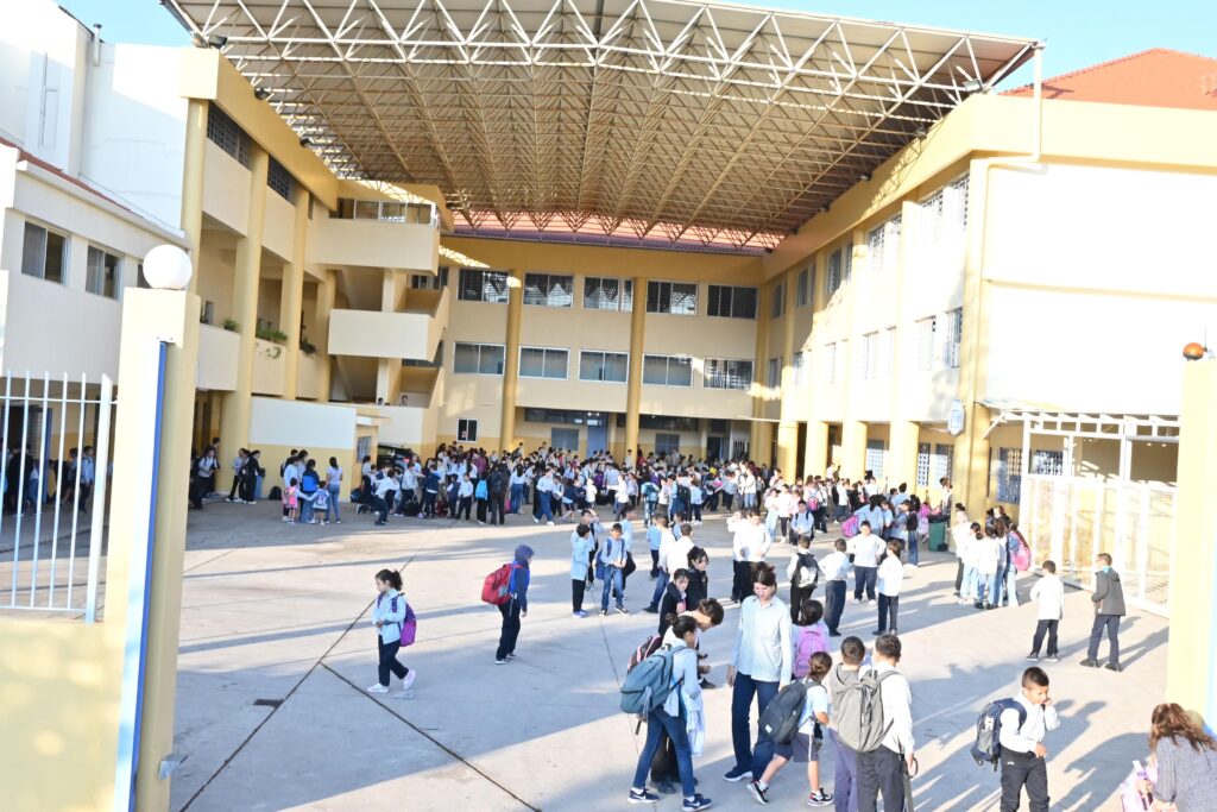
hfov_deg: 53.1
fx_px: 1217
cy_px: 406
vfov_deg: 36.9
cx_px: 608
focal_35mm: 36
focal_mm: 24
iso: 800
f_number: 11
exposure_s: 1/200
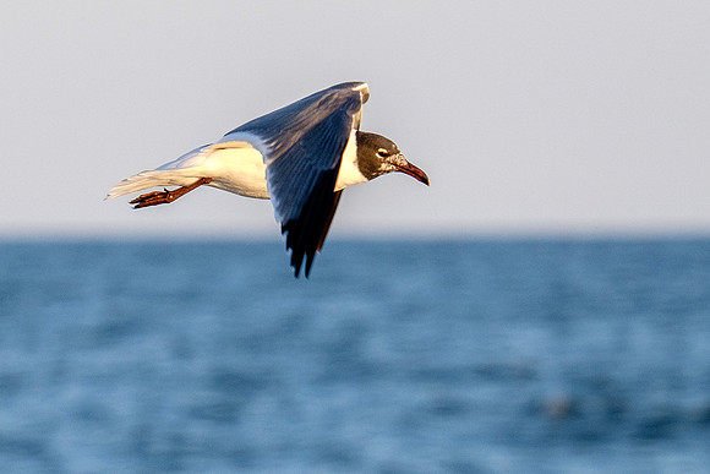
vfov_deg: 1.9
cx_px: 225
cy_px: 256
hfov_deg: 2.9
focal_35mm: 710
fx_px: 14000
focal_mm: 200
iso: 400
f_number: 5.6
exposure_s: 1/1000
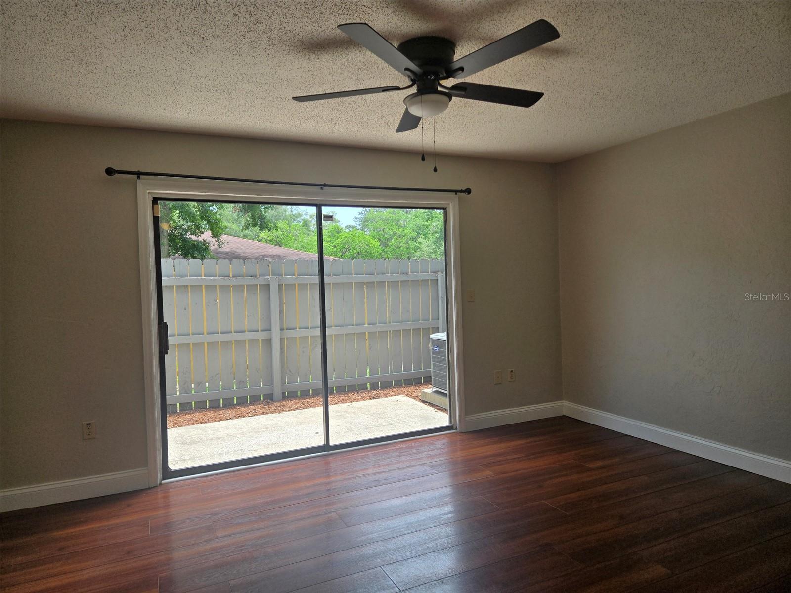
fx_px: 526
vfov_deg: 58.9
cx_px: 396
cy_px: 296
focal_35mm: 23
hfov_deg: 73.9
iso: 80
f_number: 1.8
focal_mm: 5.4
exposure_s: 1/1946
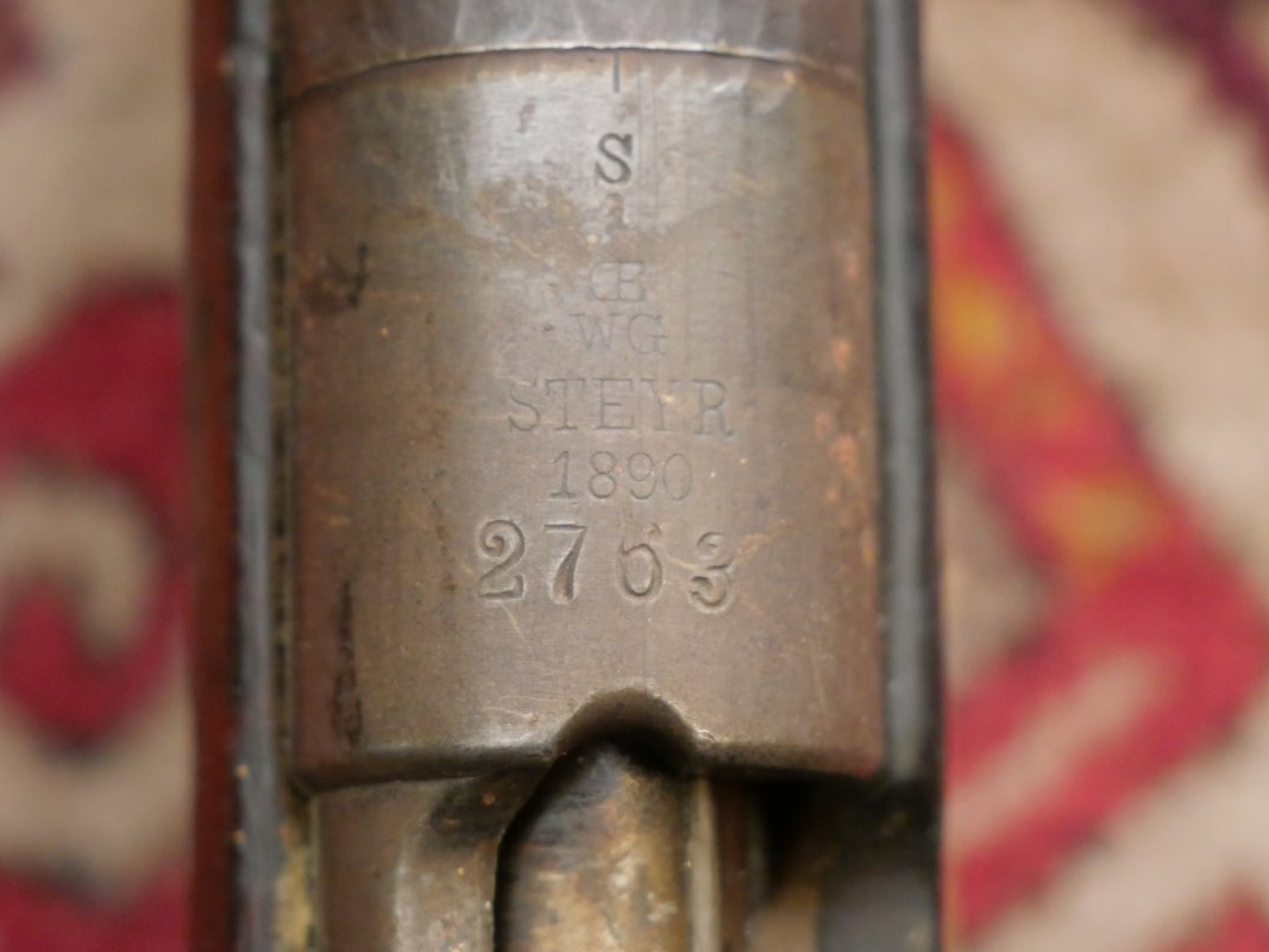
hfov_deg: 14.6
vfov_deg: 11.0
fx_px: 4948
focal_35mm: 135
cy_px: 441
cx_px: 607
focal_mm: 60
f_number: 5.6
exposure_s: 1/50
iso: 3200
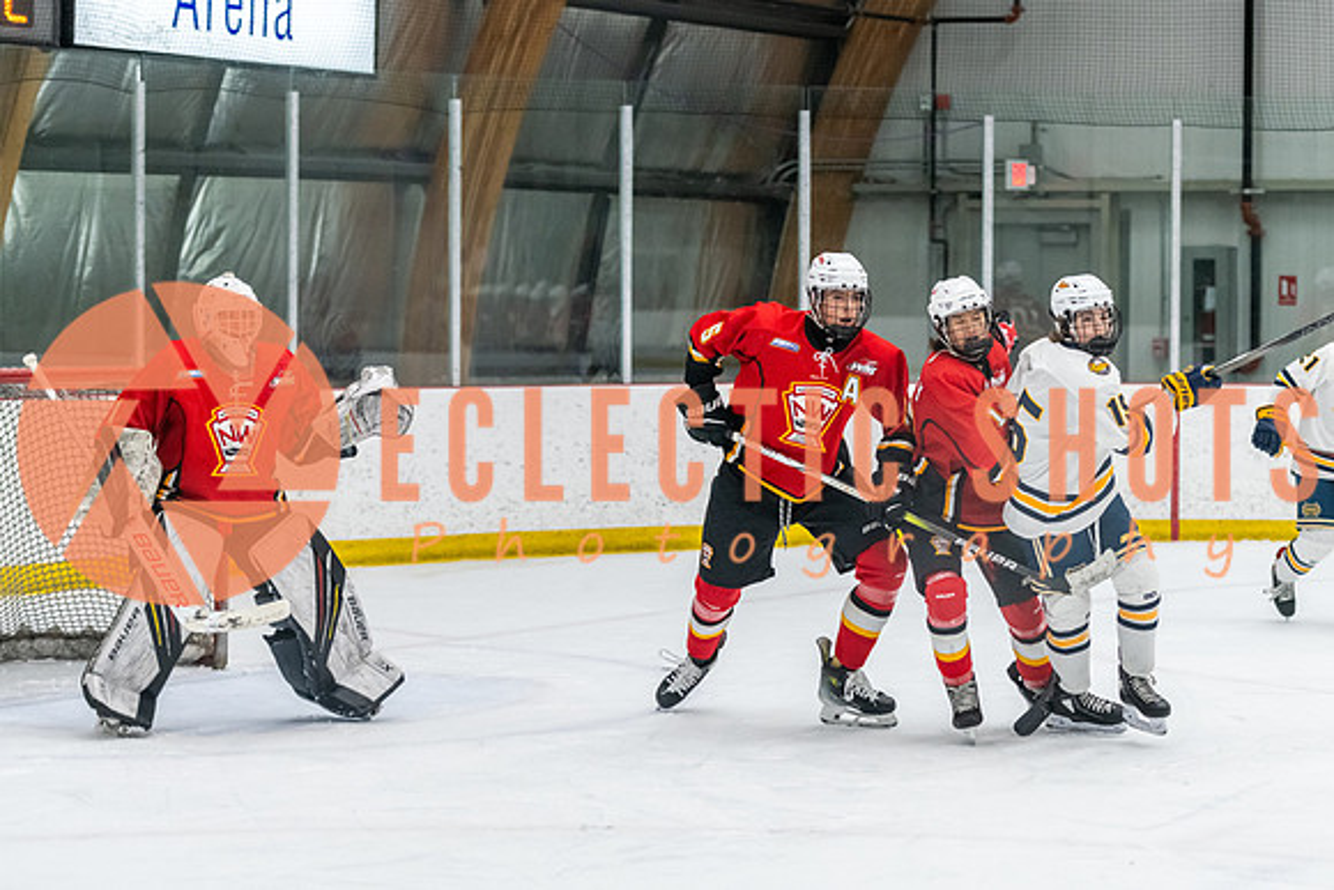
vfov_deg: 12.2
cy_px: 445
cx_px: 777
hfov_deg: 18.1
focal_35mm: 113
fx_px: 4176
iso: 3200
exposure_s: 1/800
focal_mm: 95
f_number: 2.8
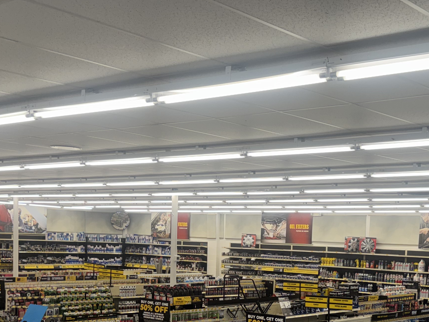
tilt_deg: -4.7
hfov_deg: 34.2
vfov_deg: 25.4
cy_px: 285
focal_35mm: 56
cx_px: 264
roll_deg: -2.4
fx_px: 694
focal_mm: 6.76
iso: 64
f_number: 1.78
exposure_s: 1/252
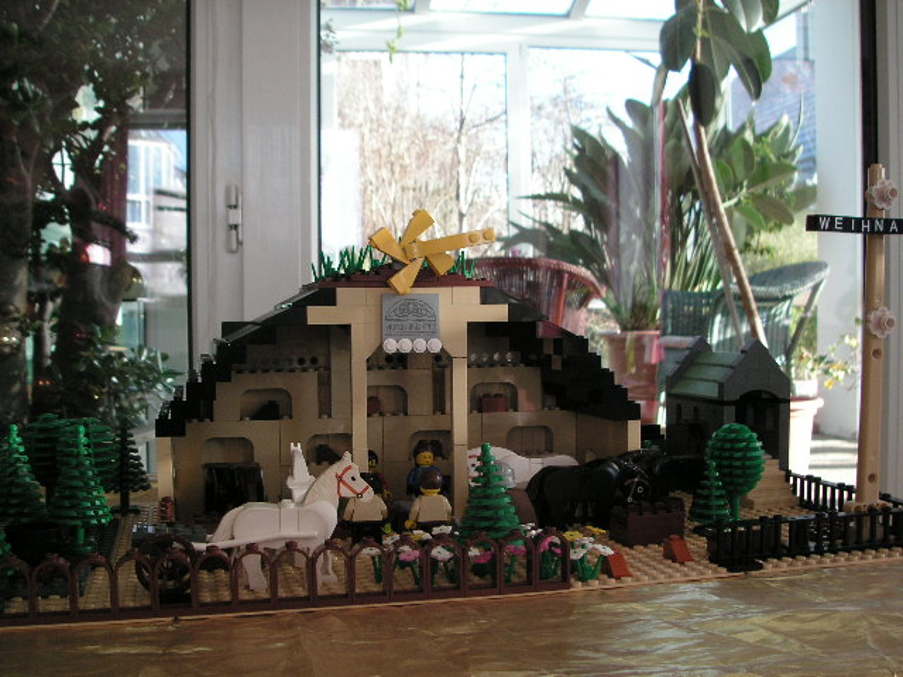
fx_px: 991
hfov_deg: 49.0
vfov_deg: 37.7
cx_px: 452
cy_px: 338
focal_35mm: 38
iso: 80
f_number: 3.3
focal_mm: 6.3
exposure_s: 1/45
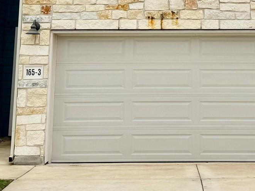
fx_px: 545
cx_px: 182
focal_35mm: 74
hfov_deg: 26.1
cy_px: -24
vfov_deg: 19.0
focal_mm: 6.76
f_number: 1.78
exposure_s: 1/9009
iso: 80
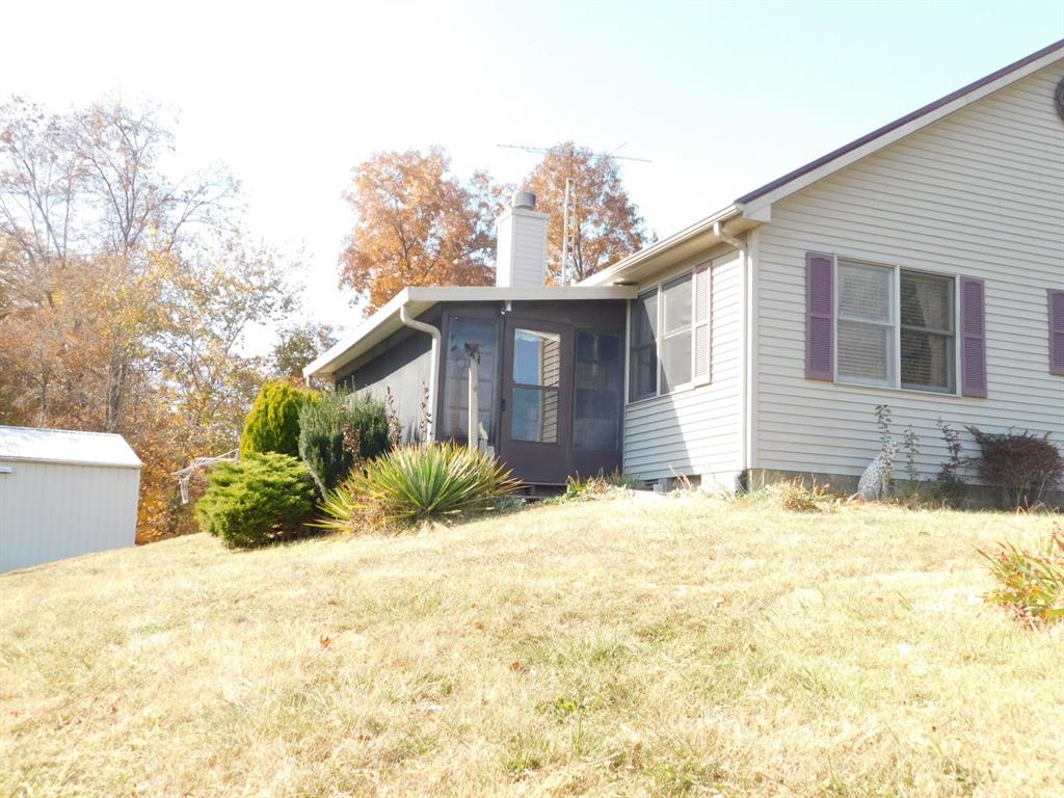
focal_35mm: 36
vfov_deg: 39.7
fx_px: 1107
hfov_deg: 51.4
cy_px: 399
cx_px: 532
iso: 125
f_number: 3.5
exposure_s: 1/250
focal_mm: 6.3
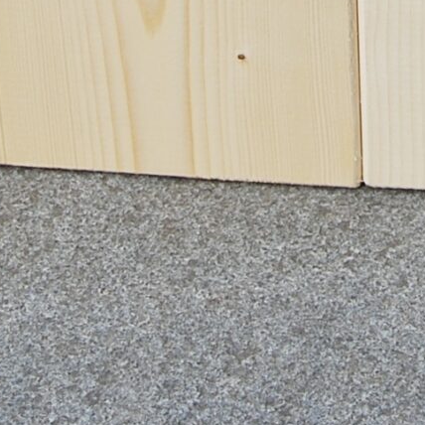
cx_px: 351
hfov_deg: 9.9
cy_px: -347
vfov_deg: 9.5
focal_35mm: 176
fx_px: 2438
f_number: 6.3
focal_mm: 23
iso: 100
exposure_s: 1/160
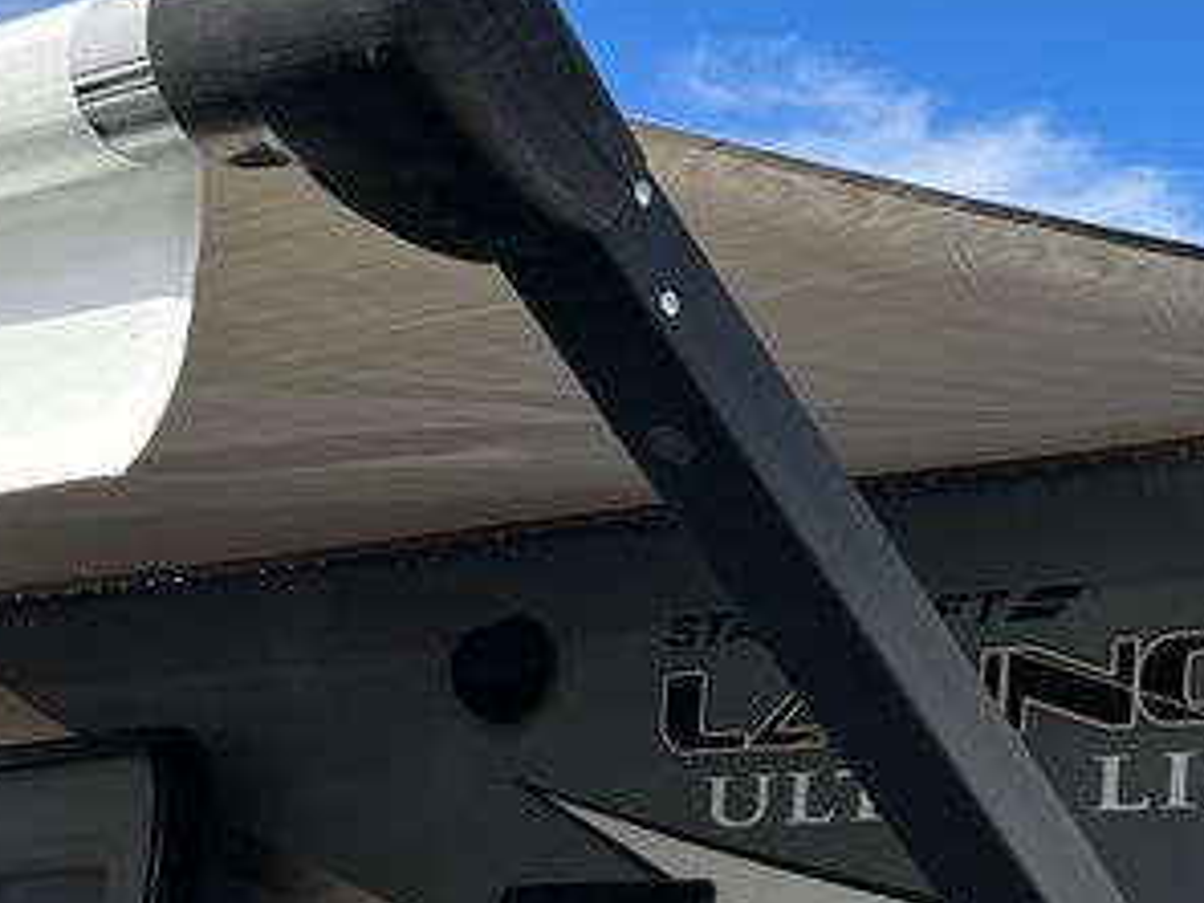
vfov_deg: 16.4
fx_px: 3130
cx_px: 846
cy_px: 529
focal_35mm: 90
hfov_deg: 21.6
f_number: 1.6
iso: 50
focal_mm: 5.1
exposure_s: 1/2755
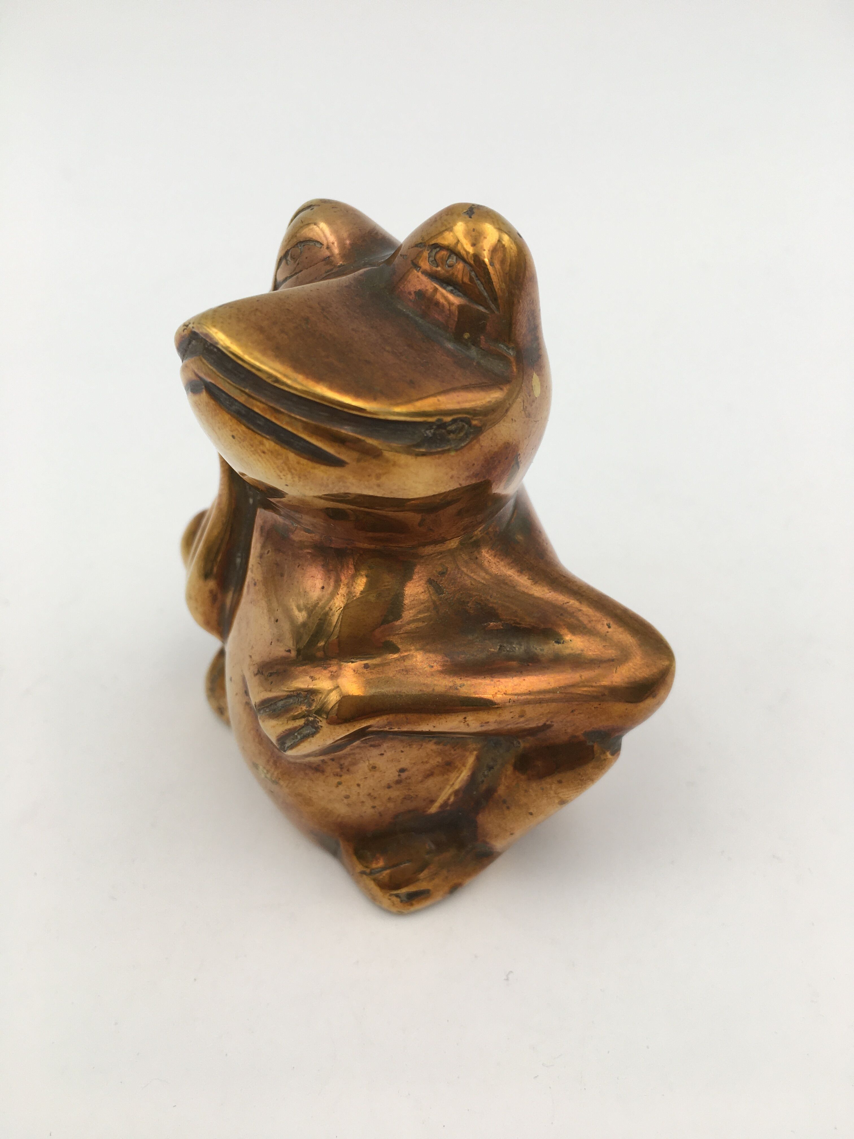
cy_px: 570
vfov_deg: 61.7
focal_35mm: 29
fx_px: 954
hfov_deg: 48.2
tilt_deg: -39.6
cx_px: 427
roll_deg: +0.7
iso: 32
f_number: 2.2
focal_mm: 4.15
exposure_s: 1/120
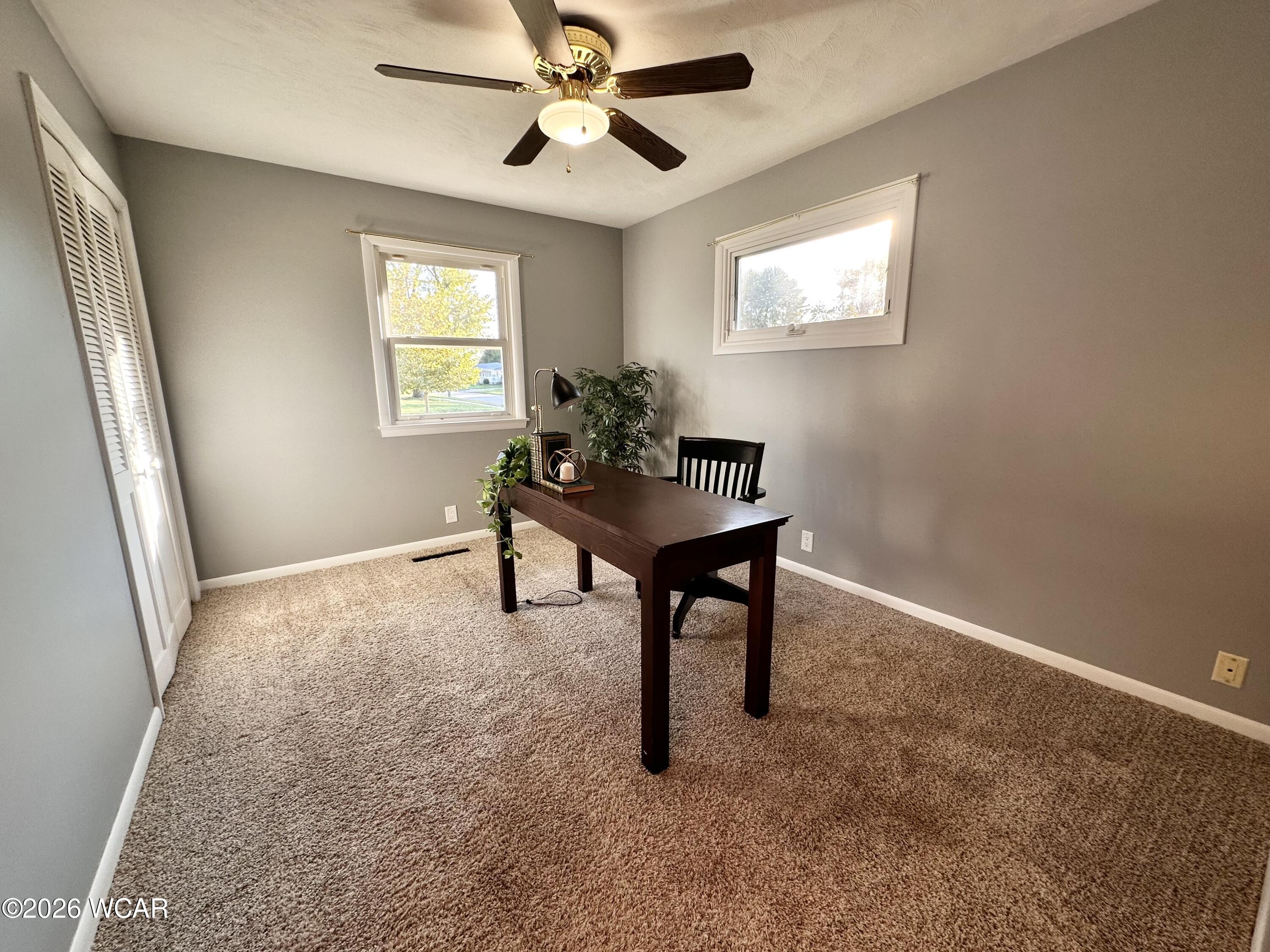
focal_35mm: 14
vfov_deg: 85.7
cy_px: 476
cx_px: 635
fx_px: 514
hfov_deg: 102.1
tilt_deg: -12.0
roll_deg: +0.0
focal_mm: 2.22
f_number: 2.2
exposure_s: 1/99
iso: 50
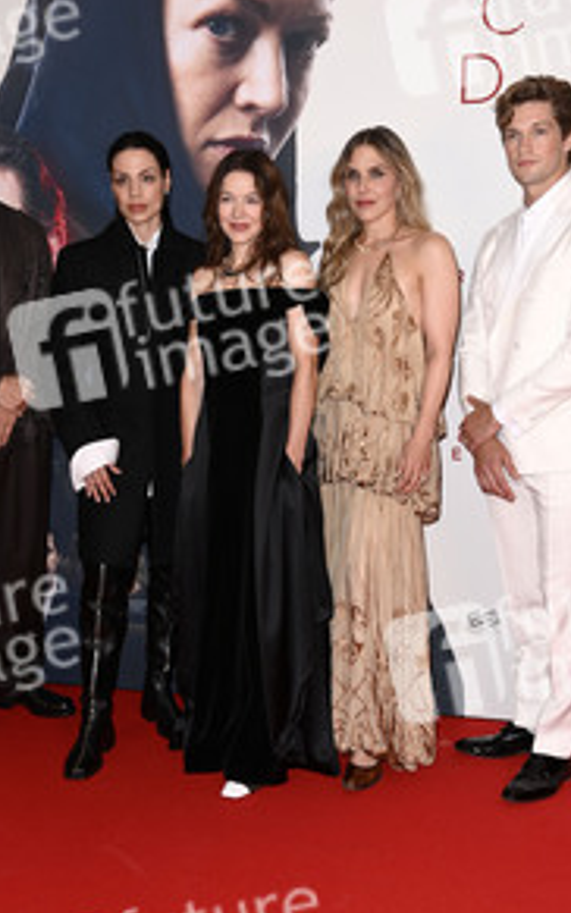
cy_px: 493
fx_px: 1219
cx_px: 260
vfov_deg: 41.0
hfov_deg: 26.3
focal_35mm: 49
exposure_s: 1/250
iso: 400
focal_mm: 35
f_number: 6.3
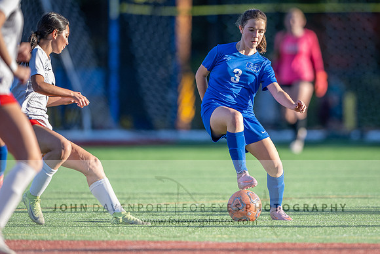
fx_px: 6865
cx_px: 260
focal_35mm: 650
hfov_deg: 3.2
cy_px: 105
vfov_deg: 2.1
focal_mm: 400
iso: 220
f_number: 3.2
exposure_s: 1/1000
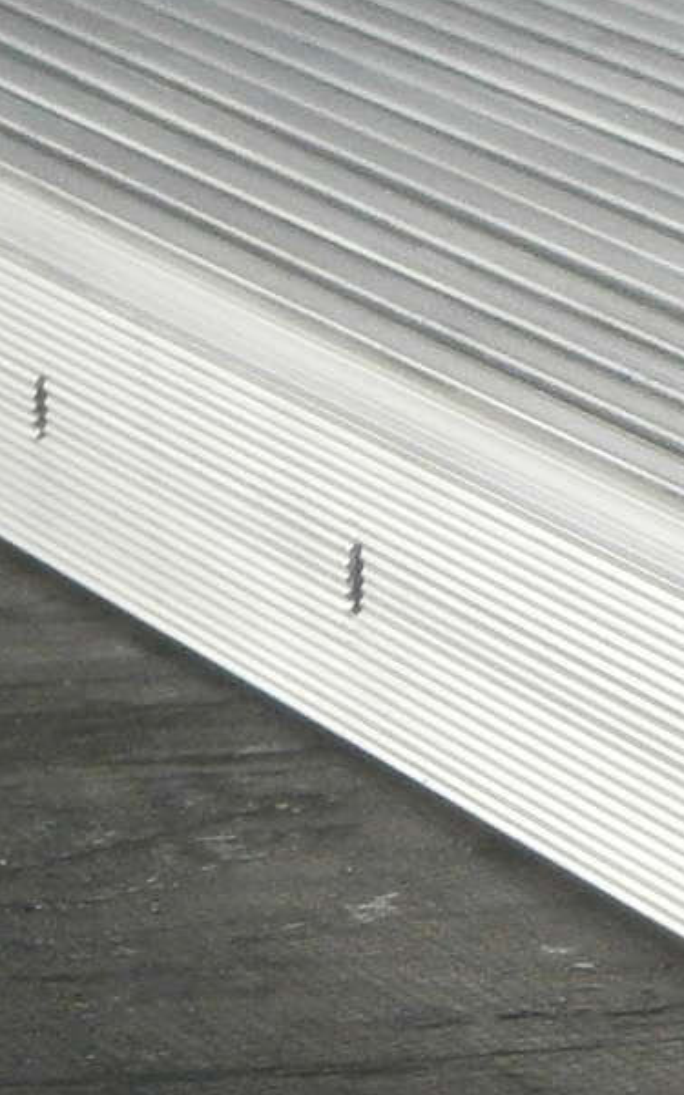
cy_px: 1091
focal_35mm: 551
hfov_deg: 2.4
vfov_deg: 3.8
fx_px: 16434
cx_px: 1618
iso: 250
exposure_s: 1/250
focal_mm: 23.5
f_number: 6.5
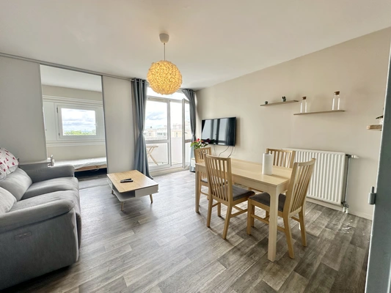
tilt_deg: -4.8
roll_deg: +0.0
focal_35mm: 14
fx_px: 158
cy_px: 146
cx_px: 196
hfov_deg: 102.1
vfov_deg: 85.7
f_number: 2.2
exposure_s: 1/186
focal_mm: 2.22
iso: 40
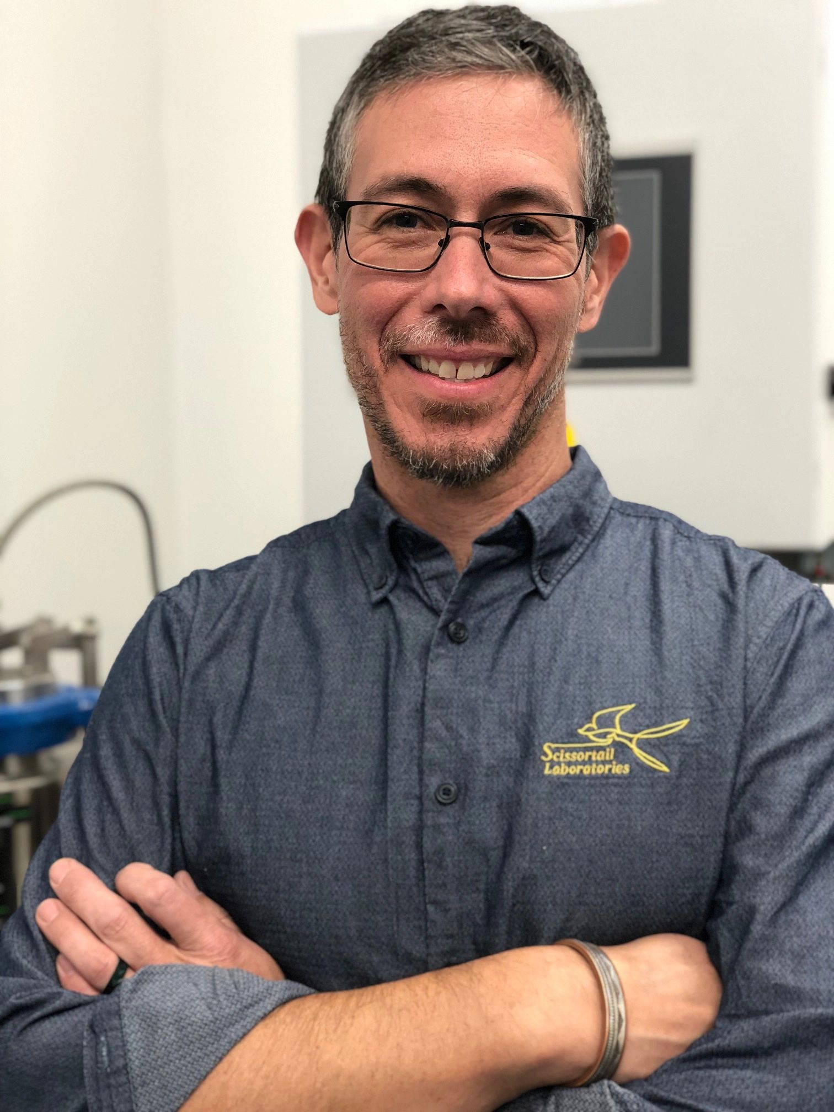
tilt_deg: -4.9
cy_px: 556
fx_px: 1670
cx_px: 417
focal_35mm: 52
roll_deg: +1.1
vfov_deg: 36.8
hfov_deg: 28.0
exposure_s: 1/40
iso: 80
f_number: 2.4
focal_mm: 6
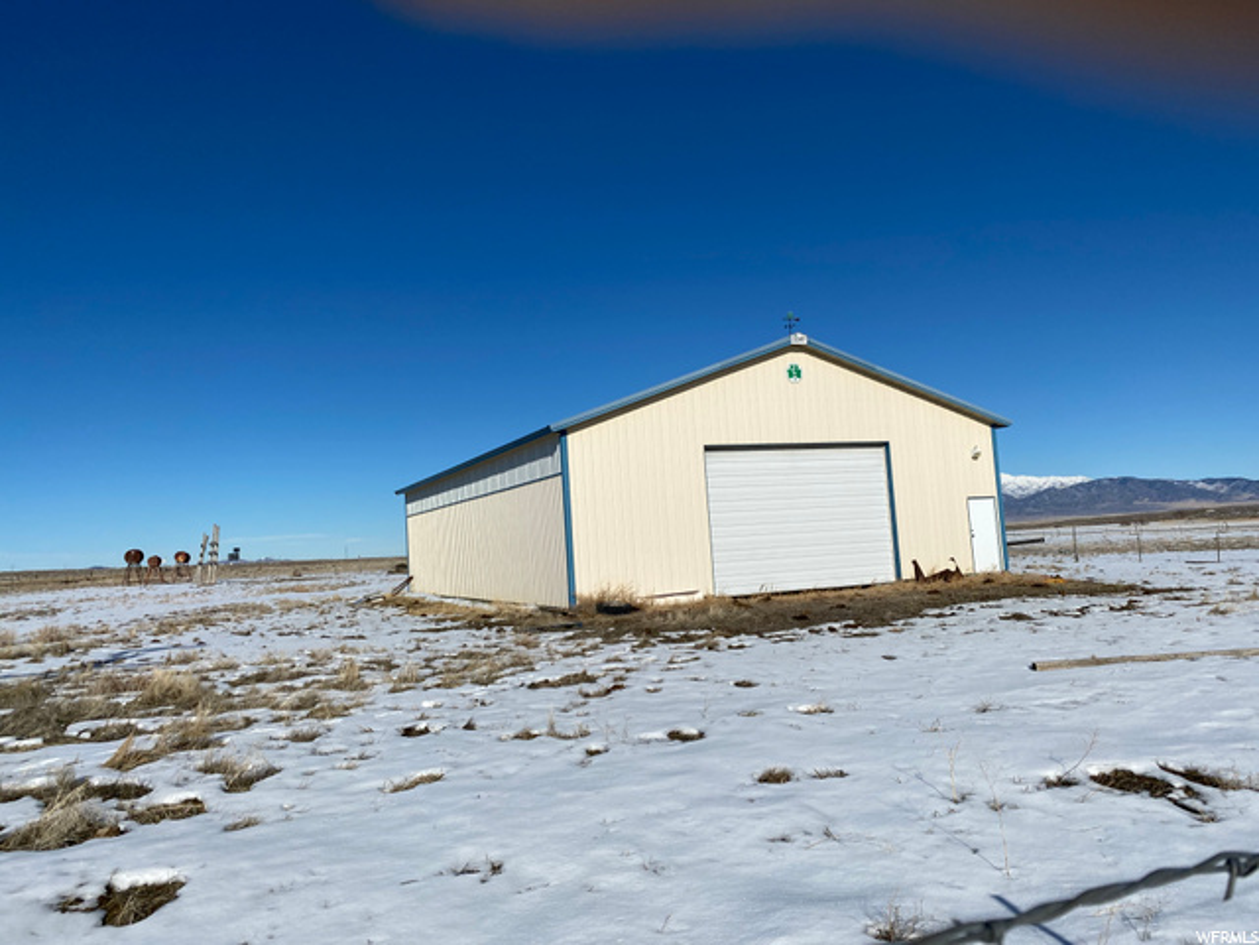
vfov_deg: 53.1
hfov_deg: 67.3
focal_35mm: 26
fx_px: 946
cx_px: 630
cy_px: 472
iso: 32
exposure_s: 1/10526
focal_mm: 4.25
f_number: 1.8
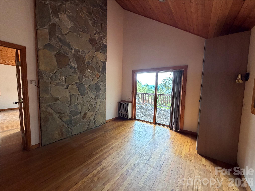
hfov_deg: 102.1
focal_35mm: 14
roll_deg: -1.4
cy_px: 96
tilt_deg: -4.4
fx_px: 103
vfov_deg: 85.7
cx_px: 128
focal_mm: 2.22
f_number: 2.2
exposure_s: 1/104
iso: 320
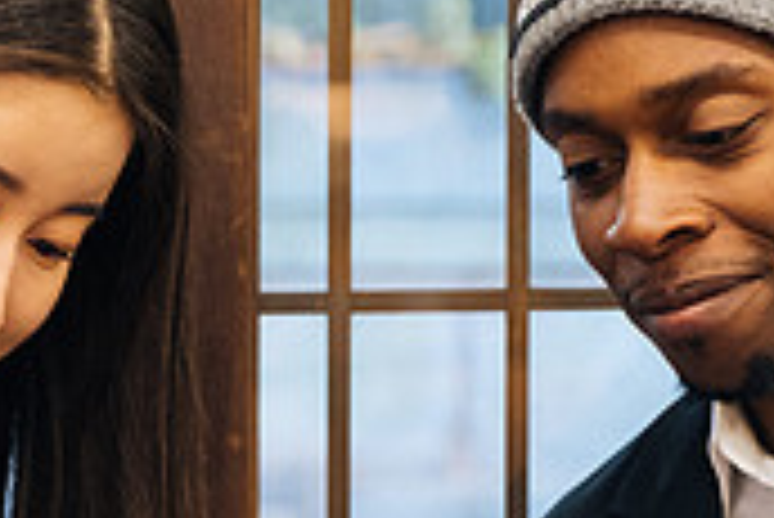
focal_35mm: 294
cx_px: 151
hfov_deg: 7.0
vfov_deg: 4.7
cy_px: 462
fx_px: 6326
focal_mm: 55
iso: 1600
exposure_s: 1/125
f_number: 3.2
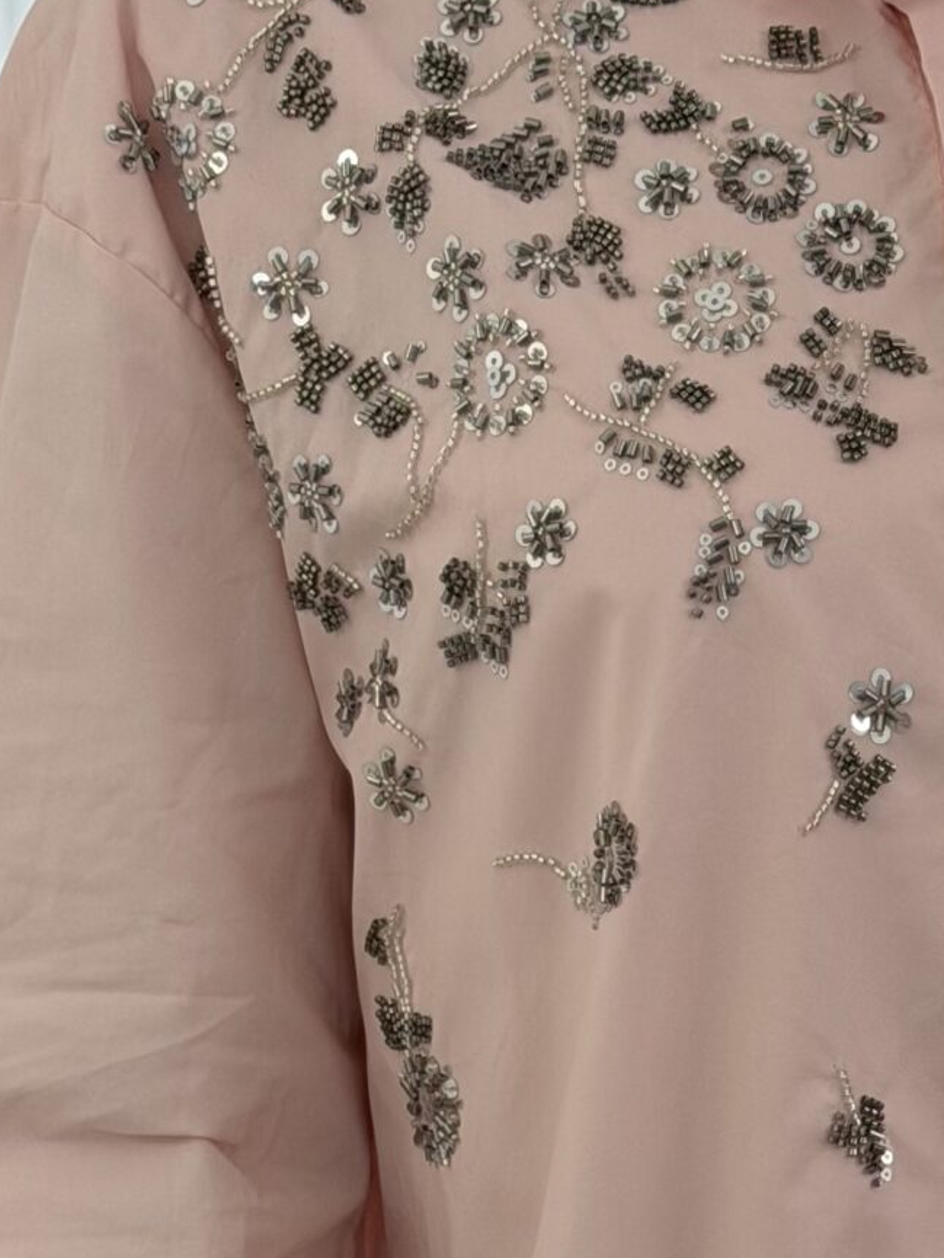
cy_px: 1542
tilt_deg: -28.4
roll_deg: +1.3
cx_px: 839
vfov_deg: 13.5
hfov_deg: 10.4
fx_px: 5162
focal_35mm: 142
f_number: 1.78
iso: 50
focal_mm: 6.76
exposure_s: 1/225
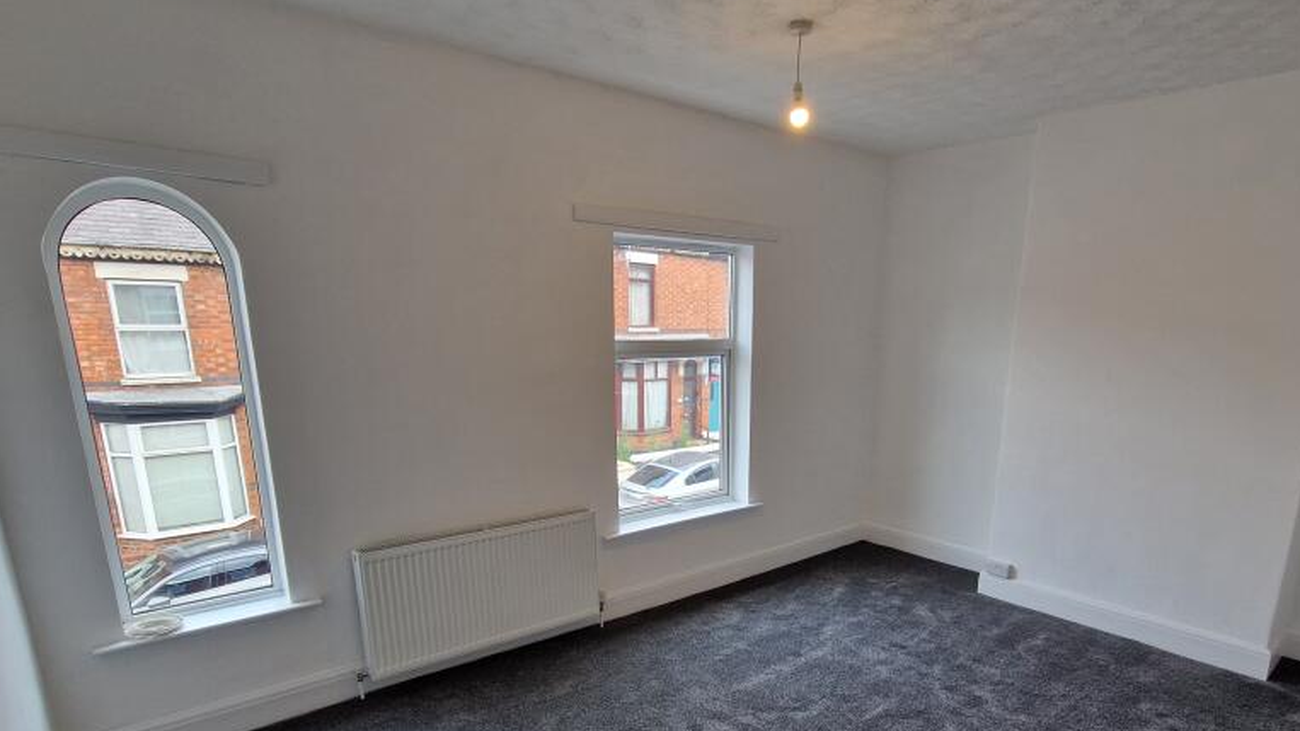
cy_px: 491
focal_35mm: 19
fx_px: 655
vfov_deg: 57.0
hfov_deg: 89.3
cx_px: 709
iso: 64
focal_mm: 2.2
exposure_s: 1/50
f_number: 2.2
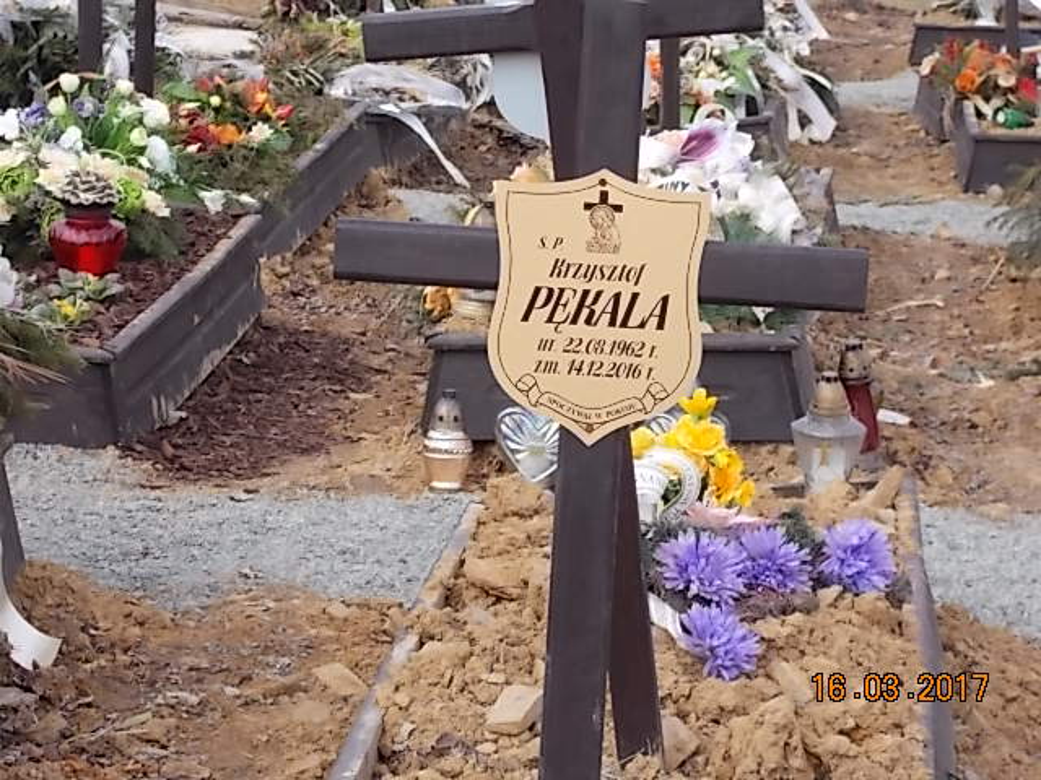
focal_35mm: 130
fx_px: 3909
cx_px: 520
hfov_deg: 15.2
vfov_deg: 11.4
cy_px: 390
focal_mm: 23
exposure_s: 1/125
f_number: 6.5
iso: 80
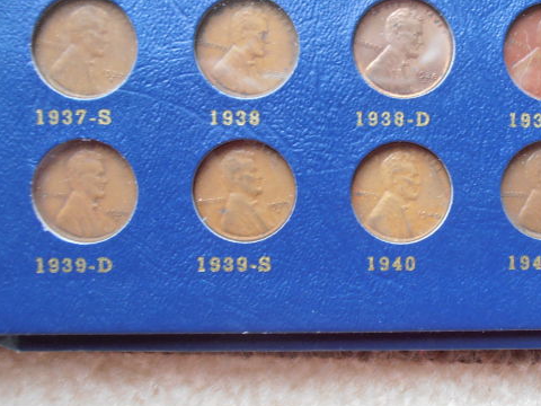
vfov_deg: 27.0
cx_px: 372
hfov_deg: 35.1
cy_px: 176
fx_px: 844
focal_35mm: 54
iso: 125
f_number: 3.9
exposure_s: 1/5
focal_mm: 6.61
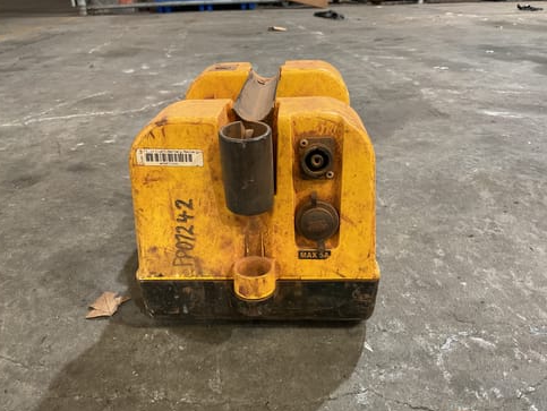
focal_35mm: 30
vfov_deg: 46.8
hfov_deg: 59.9
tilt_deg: -26.2
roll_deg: +2.6
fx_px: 474
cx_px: 270
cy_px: 211
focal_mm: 3
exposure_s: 1/50
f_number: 1.8
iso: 160
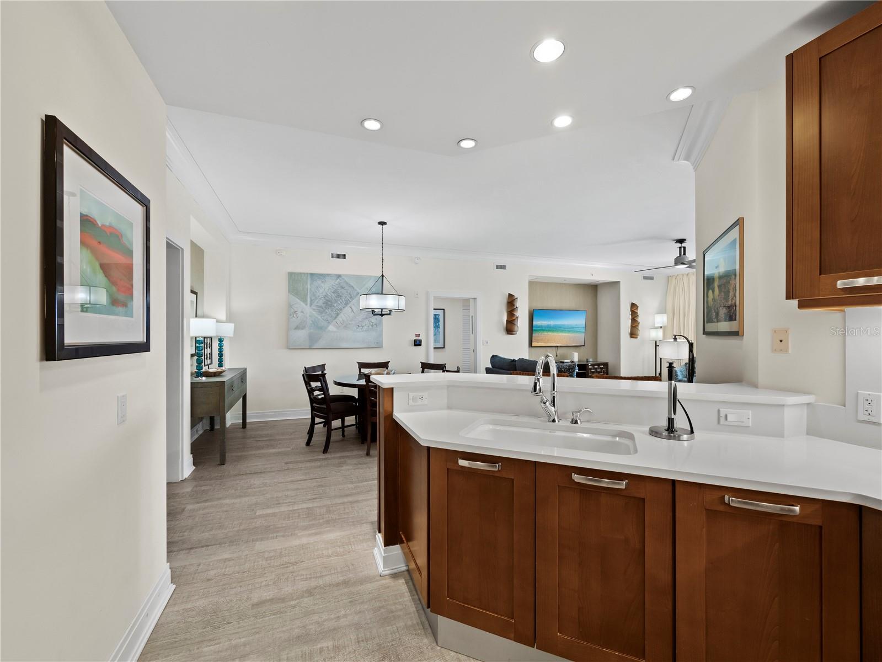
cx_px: 441
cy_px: 331
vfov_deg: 85.7
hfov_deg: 102.1
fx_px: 357
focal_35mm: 14
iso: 640
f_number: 9
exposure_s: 1/4
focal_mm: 7
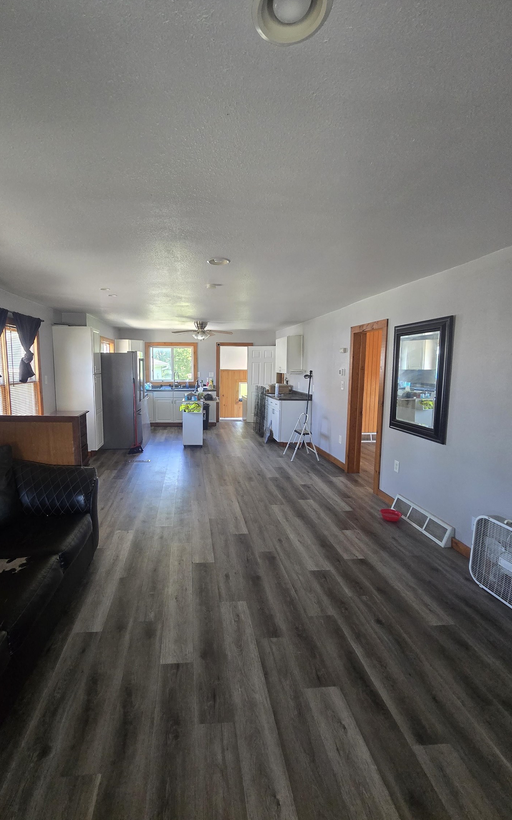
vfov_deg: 105.3
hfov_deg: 78.2
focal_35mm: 14
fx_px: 313
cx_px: 223
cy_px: 406
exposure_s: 1/60
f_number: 2.2
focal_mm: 2.2
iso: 320
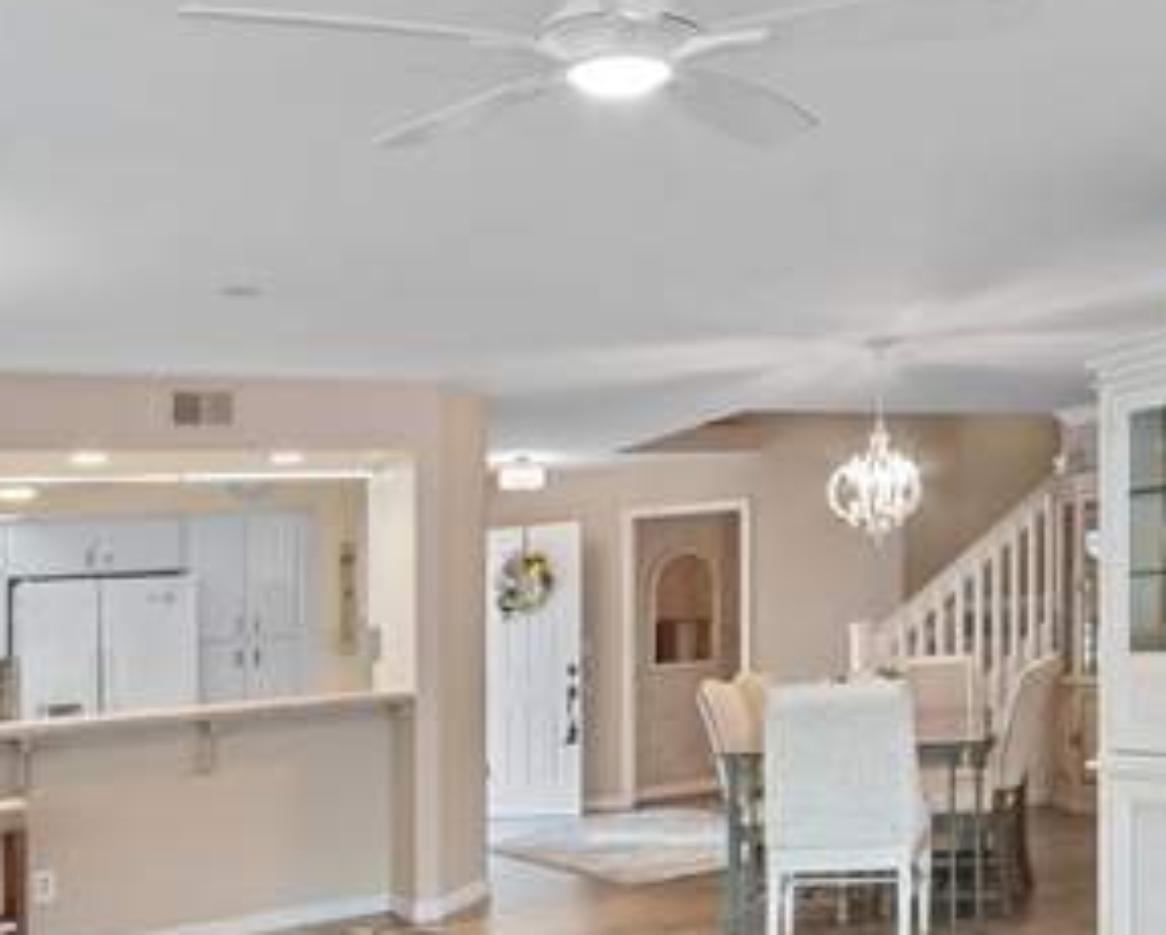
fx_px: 1347
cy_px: 692
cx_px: 761
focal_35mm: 39
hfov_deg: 46.2
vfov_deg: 37.4
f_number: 8
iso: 200
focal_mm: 10
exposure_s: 1/2.5
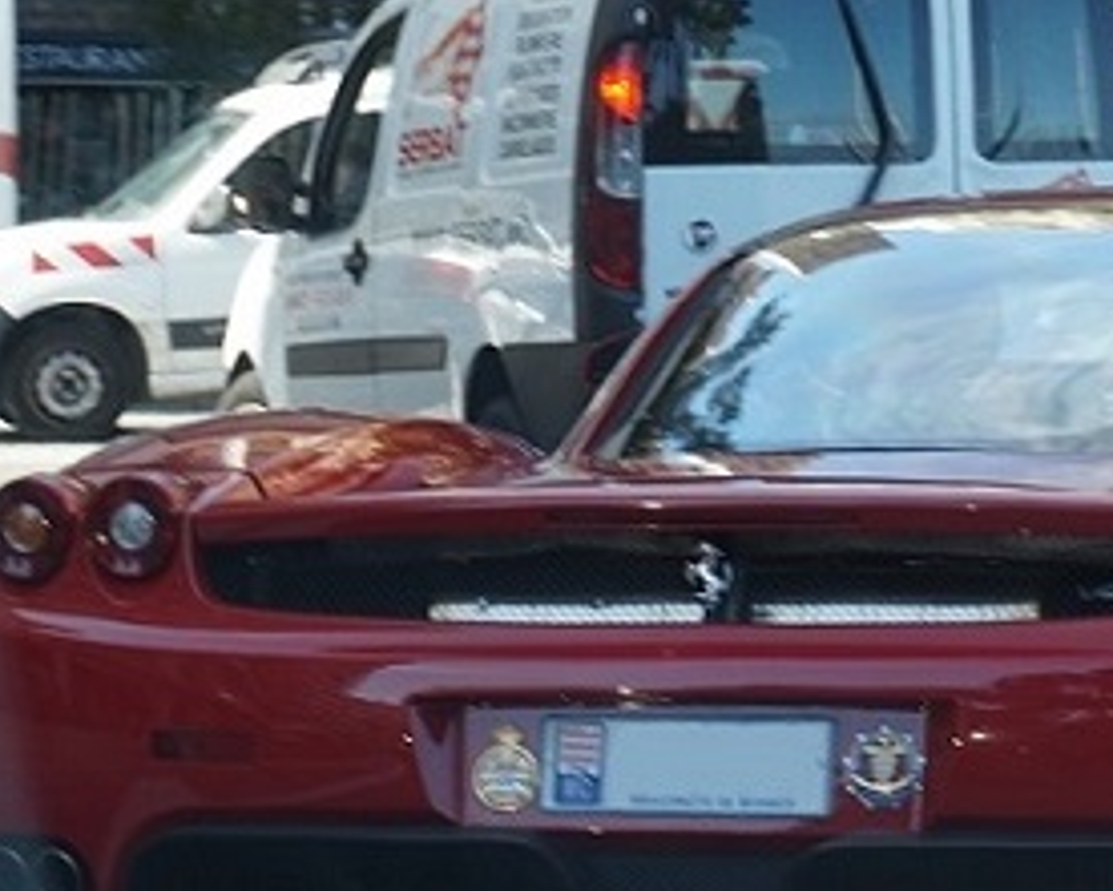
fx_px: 4884
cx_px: 1216
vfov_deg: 10.4
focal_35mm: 148
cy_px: 302
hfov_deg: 12.8
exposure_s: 1/160
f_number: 5.6
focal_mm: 41
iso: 160
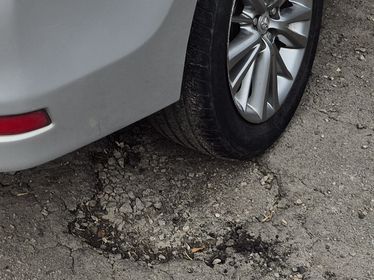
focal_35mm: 81
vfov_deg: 16.3
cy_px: -166
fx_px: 875
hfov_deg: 23.4
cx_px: 28
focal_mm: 5.4
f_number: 1.8
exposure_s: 1/1544
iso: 25
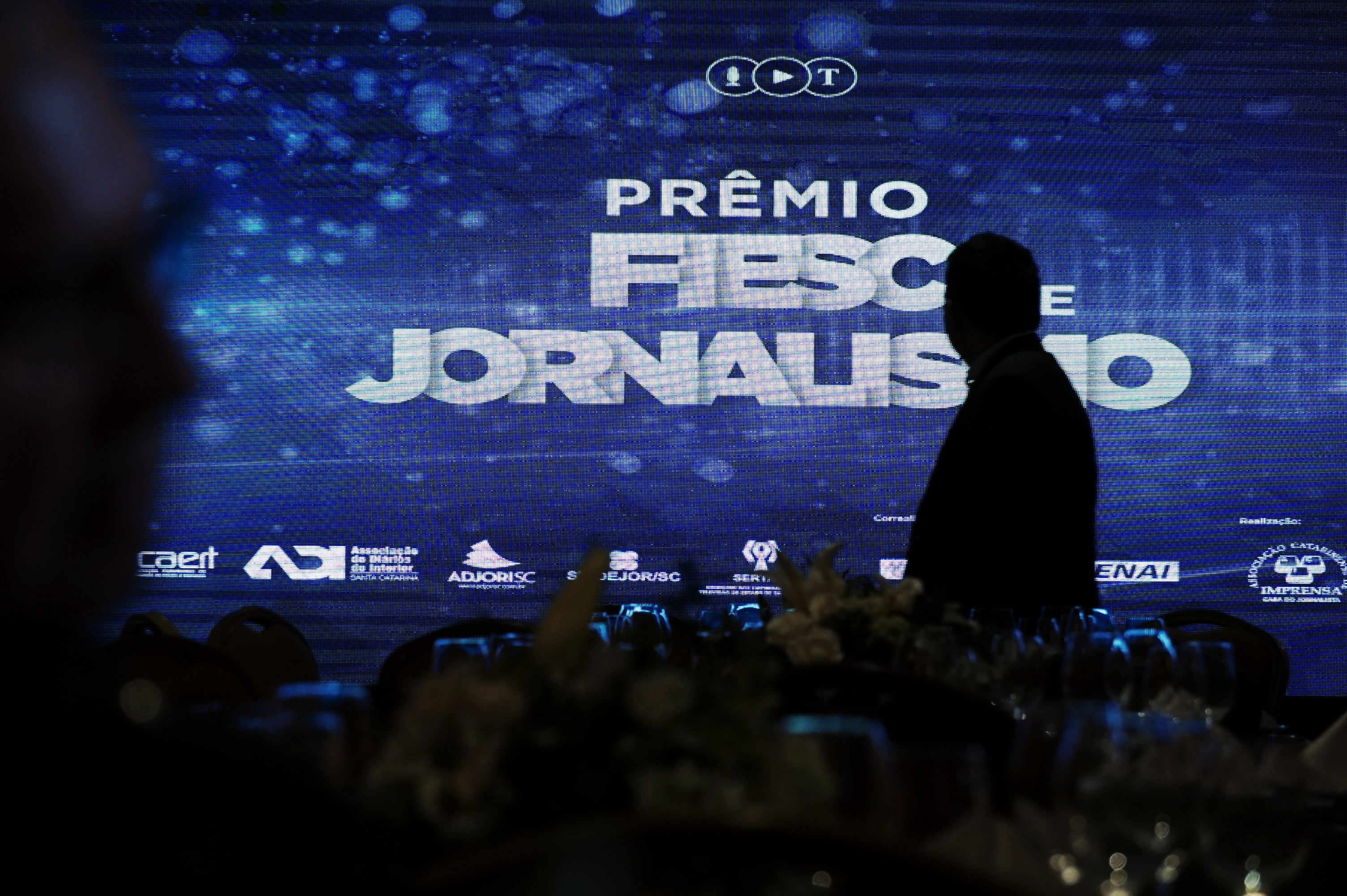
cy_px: 448
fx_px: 5944
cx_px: 674
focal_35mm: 159
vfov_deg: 8.6
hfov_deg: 12.9
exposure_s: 1/100
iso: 1000
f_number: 6.3
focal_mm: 106
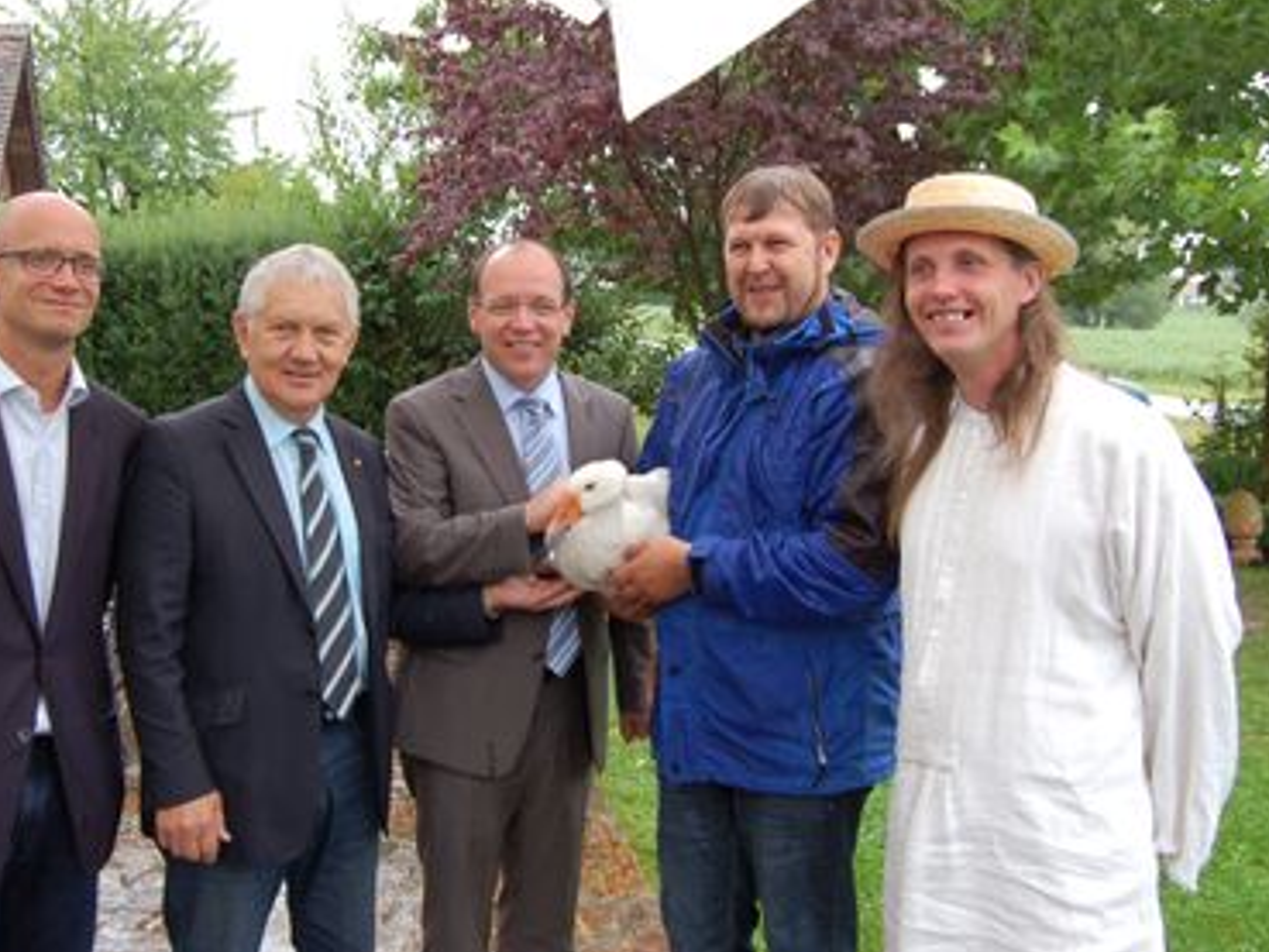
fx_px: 1320
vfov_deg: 39.6
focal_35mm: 36
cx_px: 526
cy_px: 436
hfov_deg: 51.1
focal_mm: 18
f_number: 5
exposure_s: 1/100
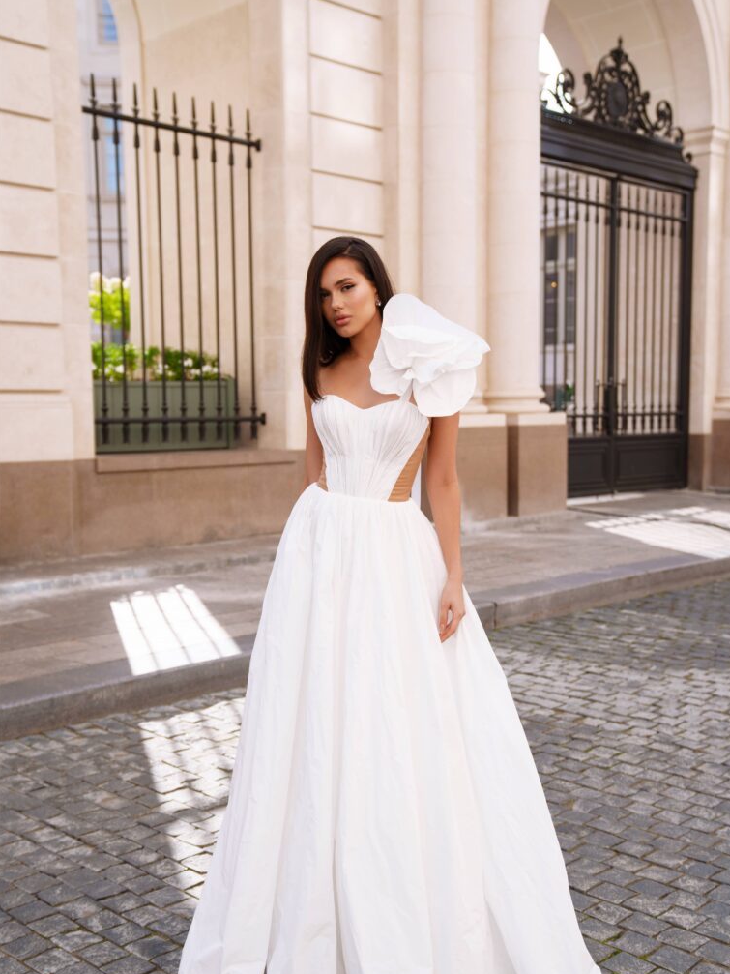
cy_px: 551
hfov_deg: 32.9
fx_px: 1237
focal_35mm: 44
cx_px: 365
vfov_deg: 42.9
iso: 125
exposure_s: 1/500
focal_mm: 40
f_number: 3.2
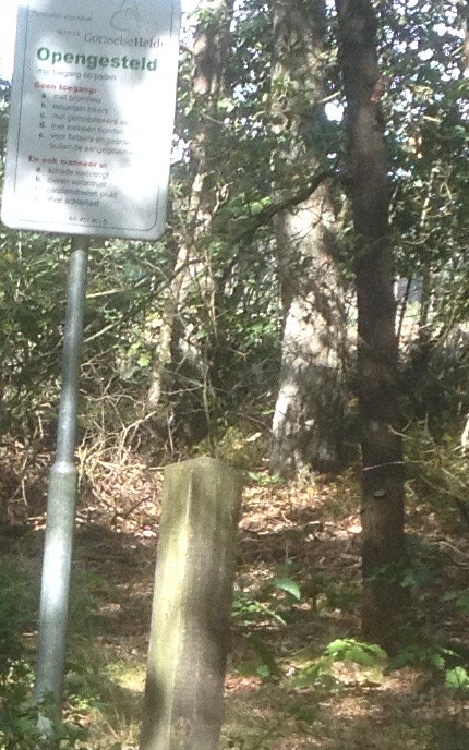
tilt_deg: -14.7
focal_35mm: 176
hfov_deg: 7.4
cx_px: 55
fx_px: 3599
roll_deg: -2.1
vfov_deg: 11.7
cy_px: 848
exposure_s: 1/169
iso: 50
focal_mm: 4.28
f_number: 2.4
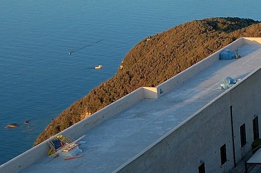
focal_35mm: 99
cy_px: -14
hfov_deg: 17.9
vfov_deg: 13.5
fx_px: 717
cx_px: 416
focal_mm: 18
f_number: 6.3
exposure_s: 1/100
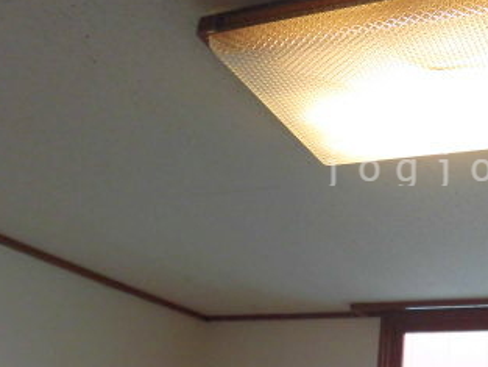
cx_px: 430
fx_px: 691
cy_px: 167
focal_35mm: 49
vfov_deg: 29.7
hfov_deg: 36.7
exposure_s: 1/60
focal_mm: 4.3
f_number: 3.1
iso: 160
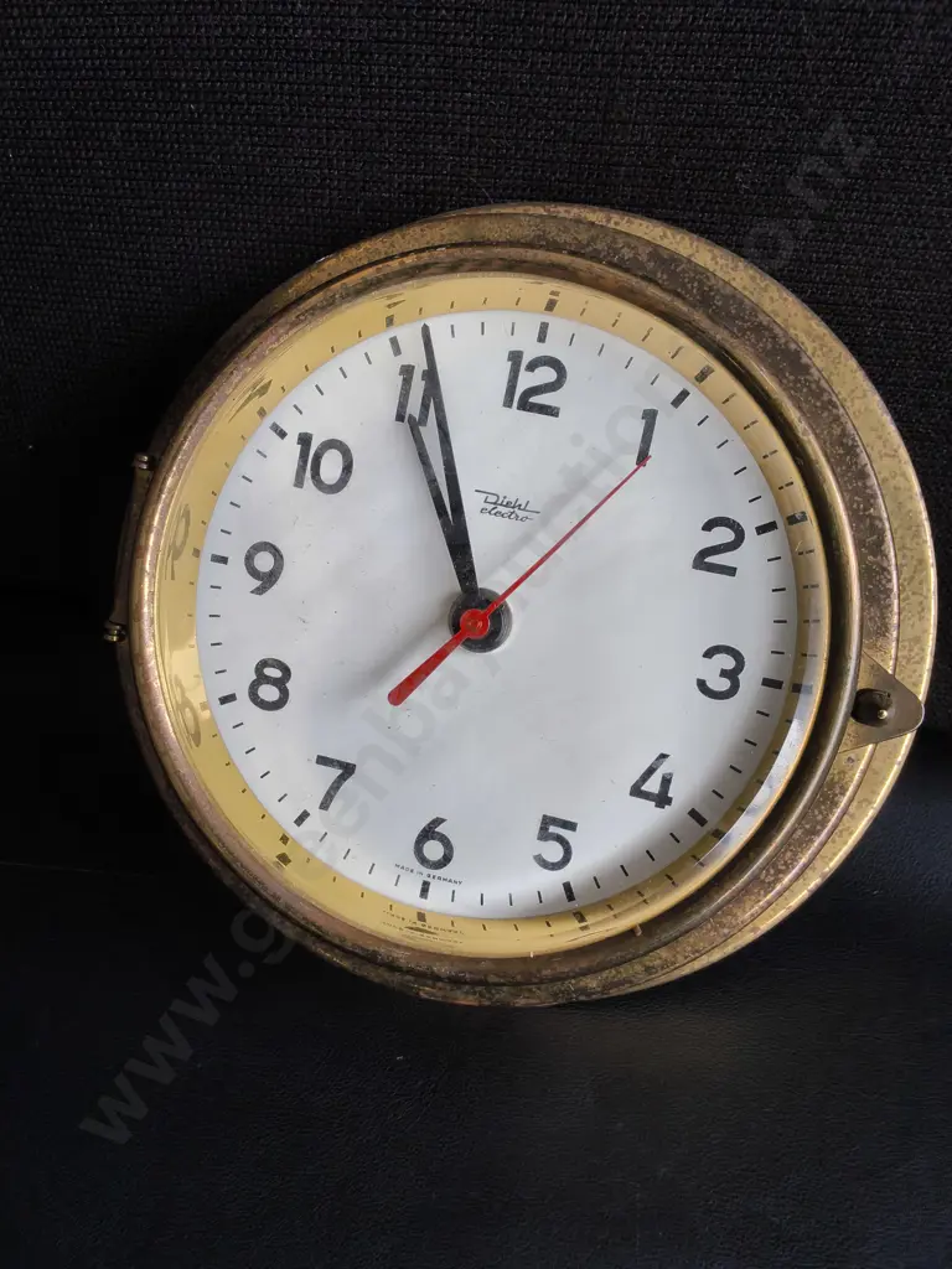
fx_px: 990
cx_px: 476
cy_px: 634
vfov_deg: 65.3
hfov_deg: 51.4
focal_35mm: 27
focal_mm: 2.87
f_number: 2
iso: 32
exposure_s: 1/168
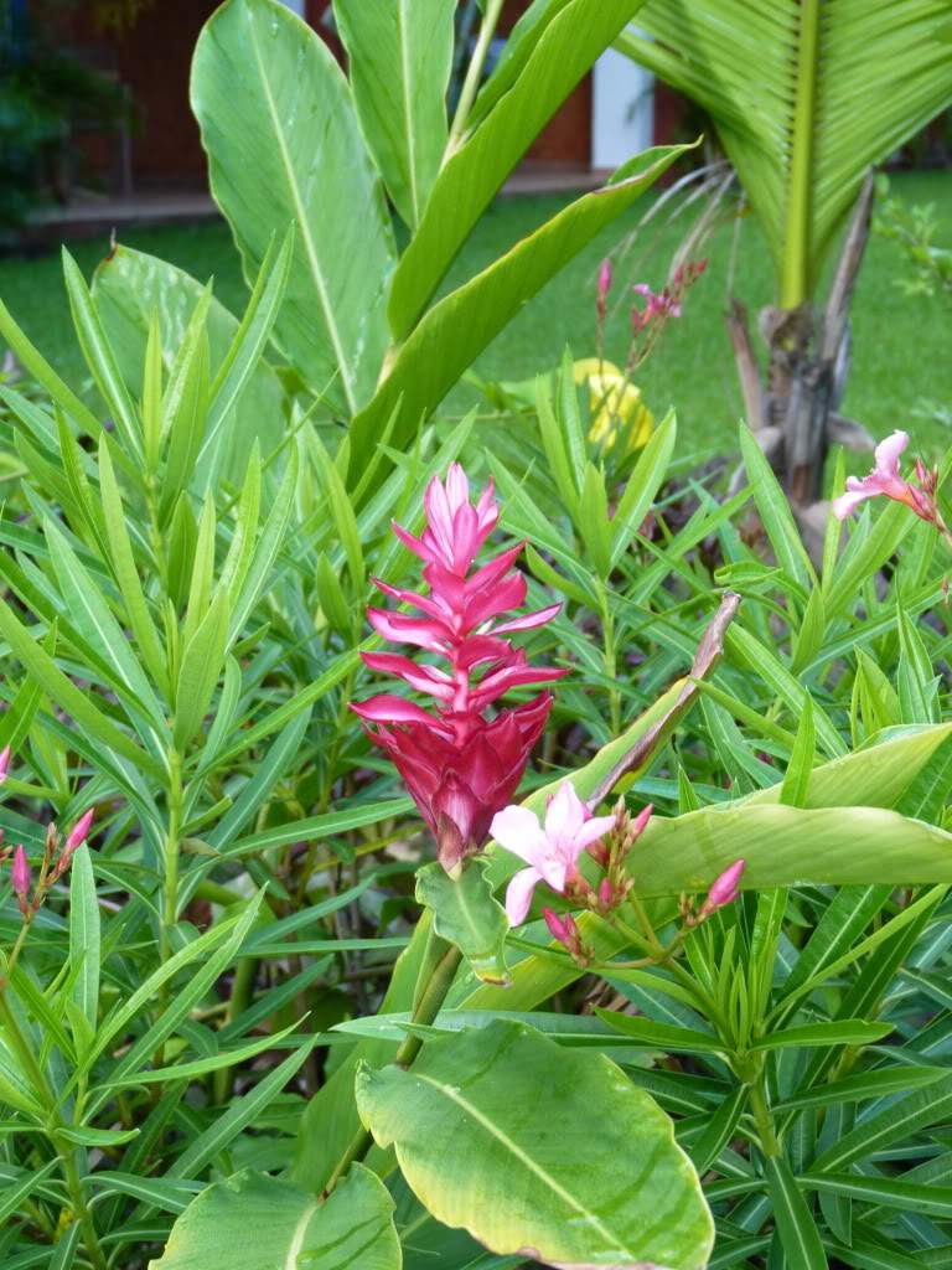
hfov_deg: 20.4
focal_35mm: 72
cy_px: 635
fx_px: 2640
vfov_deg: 27.0
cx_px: 476
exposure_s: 1/40
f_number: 3.4
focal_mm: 12.8
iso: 100
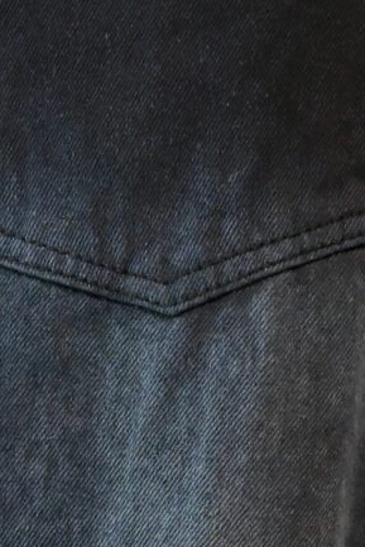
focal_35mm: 207
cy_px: 1214
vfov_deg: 9.1
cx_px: 232
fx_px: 3145
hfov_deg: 6.6
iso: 2000
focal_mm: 35
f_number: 9
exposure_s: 1/100
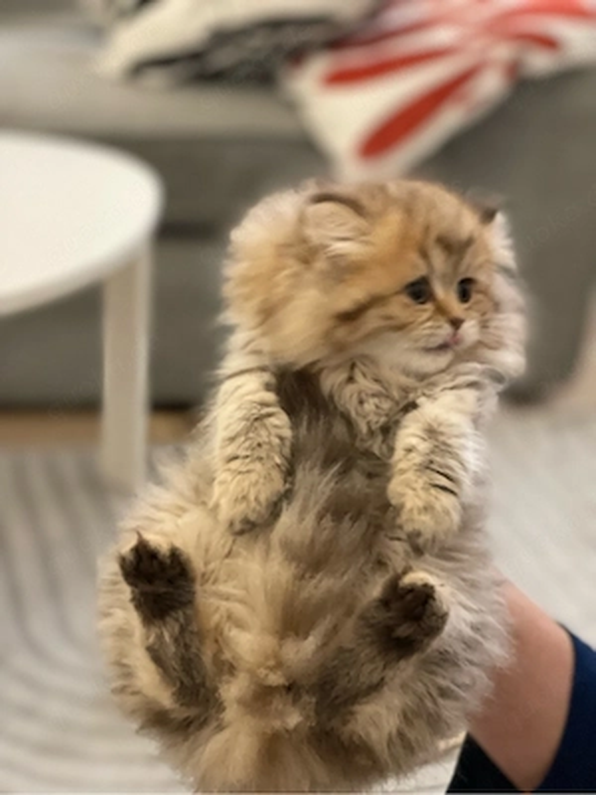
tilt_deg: -22.3
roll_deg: -6.9
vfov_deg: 30.3
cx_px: 298
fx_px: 1469
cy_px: 398
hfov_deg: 22.9
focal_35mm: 64
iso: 400
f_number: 2.2
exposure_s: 1/20
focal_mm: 7.5
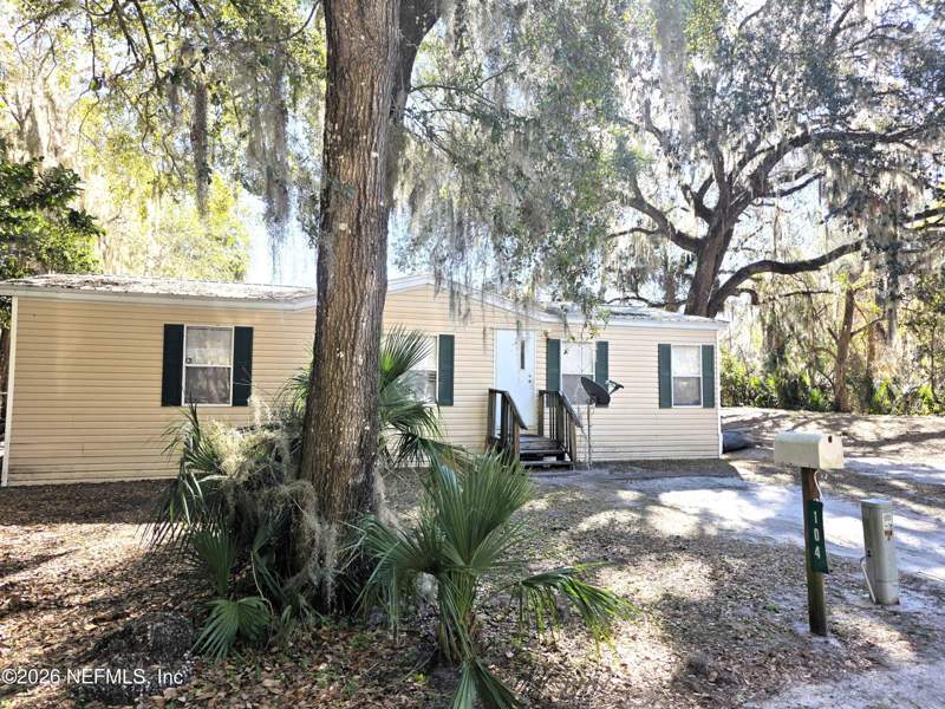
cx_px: 472
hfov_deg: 73.9
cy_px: 354
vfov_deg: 58.9
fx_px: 628
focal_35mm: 23
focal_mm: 6.3
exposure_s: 1/359
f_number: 1.7
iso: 32
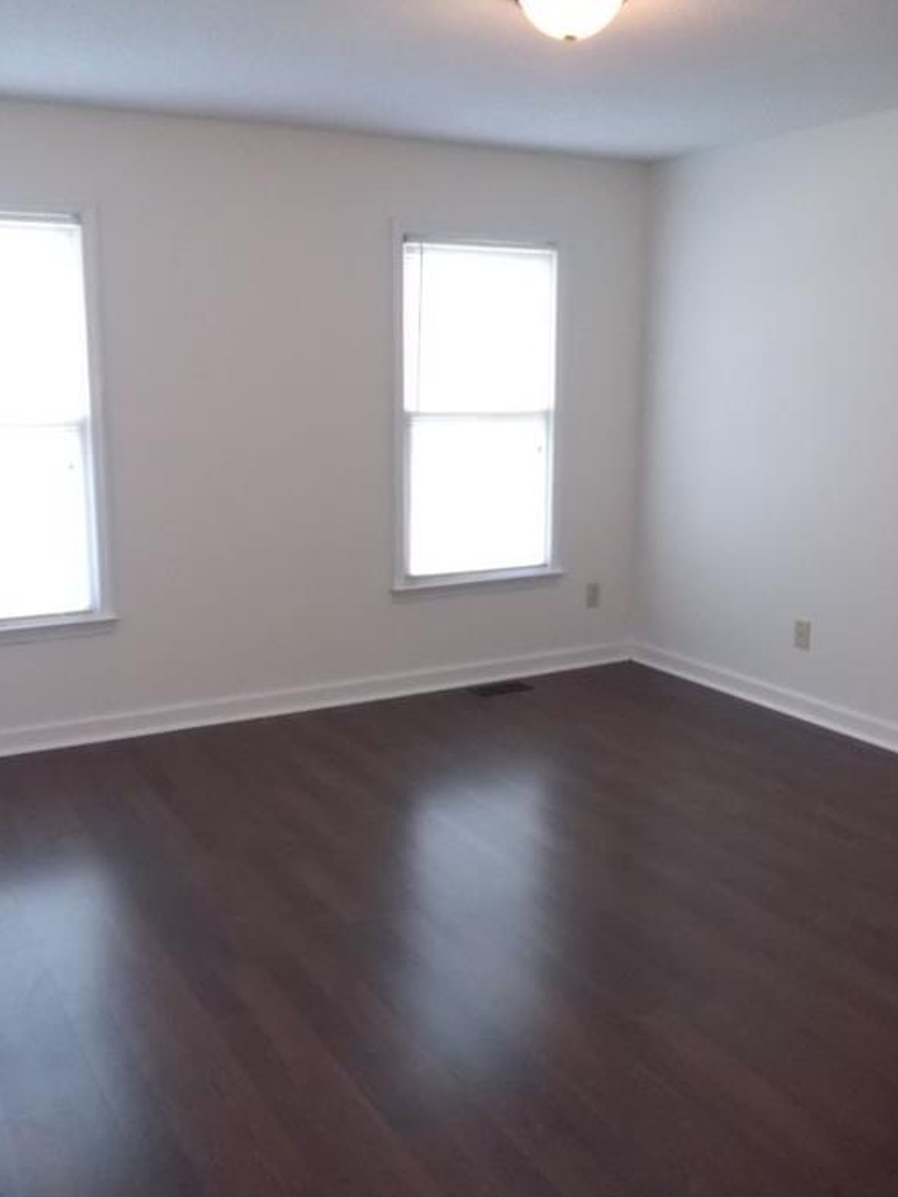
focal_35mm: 32
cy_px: 582
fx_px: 1107
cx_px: 420
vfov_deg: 56.8
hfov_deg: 44.1
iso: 320
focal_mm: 4
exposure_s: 1/25
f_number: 2.7
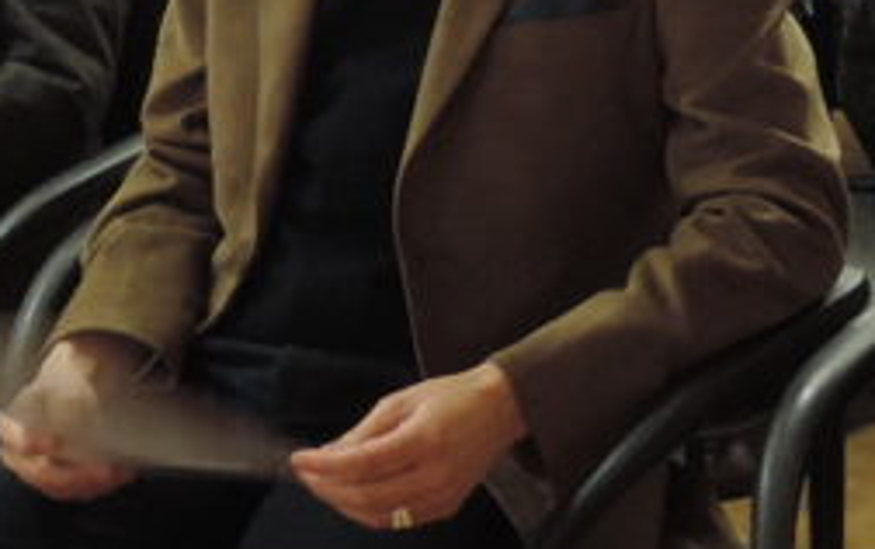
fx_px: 3079
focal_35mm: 129
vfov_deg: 10.1
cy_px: -73
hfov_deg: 16.1
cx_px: 236
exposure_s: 1/13
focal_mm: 5.3
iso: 400
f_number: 3.1
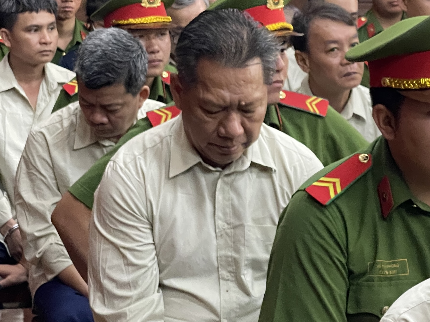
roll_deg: +0.1
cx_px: 215
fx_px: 795
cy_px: 161
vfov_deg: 22.9
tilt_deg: -6.9
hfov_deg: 30.3
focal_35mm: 64
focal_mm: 7.5
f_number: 2.2
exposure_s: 1/33
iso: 640
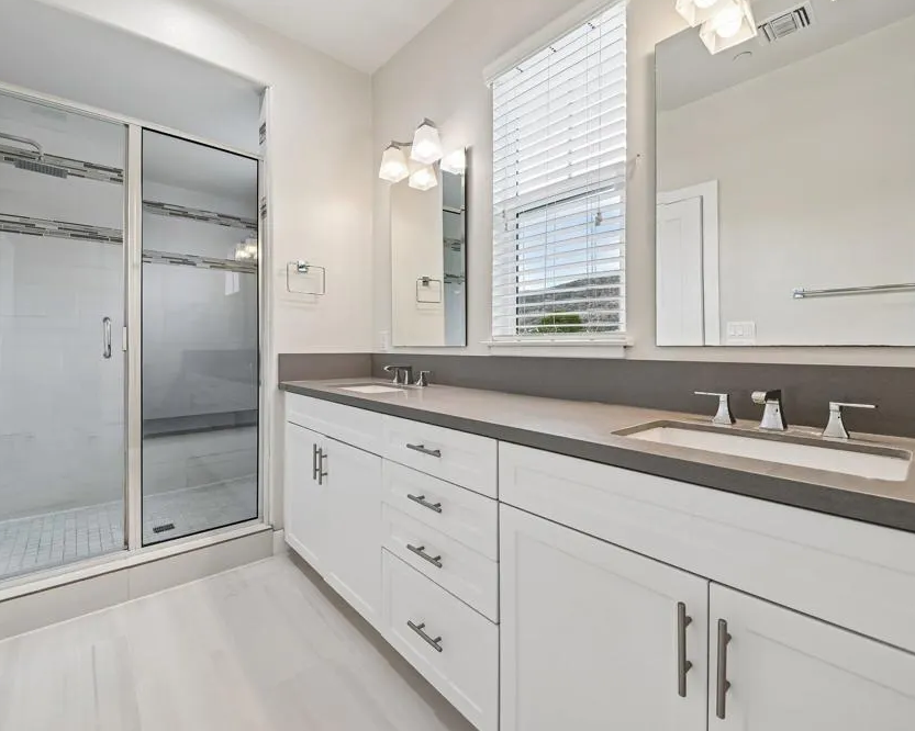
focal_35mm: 15
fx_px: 406
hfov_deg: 96.7
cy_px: 359
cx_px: 434
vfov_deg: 84.0
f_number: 8
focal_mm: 13
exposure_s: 1/8
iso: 250
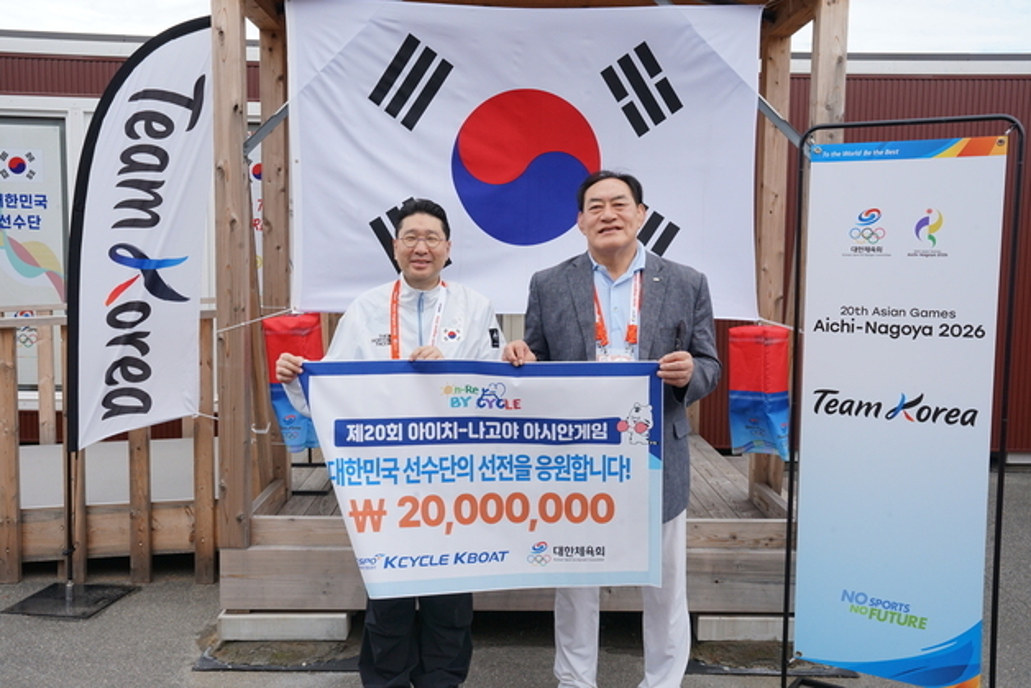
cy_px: 344
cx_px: 516
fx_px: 1060
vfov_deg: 36.0
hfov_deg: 51.9
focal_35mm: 37
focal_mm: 37
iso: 500
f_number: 14
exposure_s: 1/200
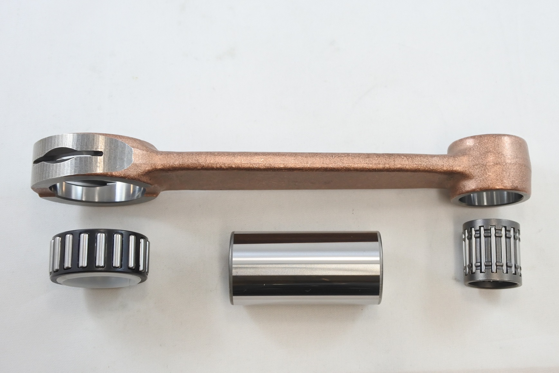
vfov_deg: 29.2
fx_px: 714
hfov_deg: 42.7
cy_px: 186
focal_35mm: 46
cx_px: 280
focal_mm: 17.2
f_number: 4.5
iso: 500
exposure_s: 1/125
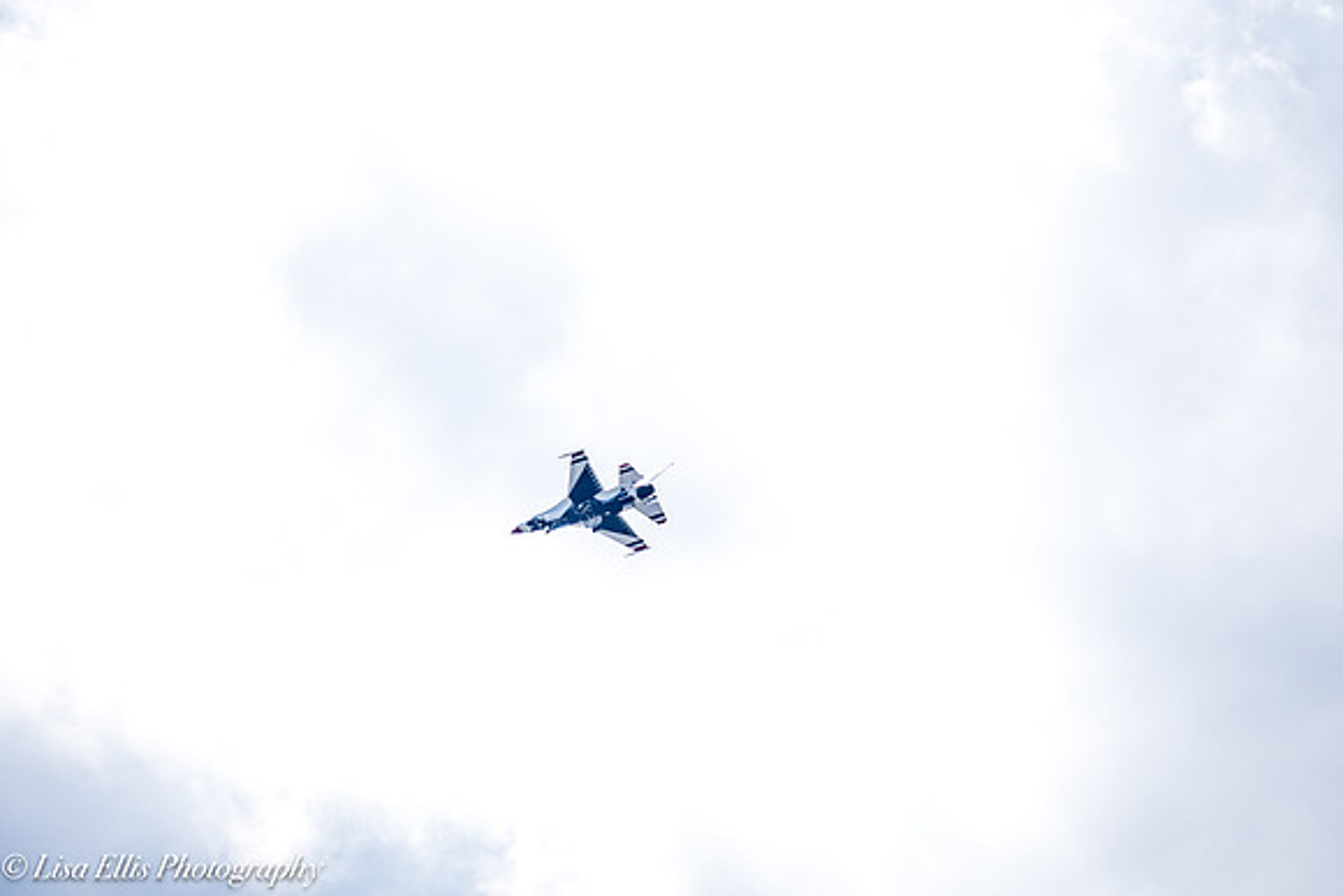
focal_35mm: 240
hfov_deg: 8.6
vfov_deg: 5.7
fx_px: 8955
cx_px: 672
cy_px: 448
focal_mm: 200
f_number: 5
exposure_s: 1/1250
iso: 100
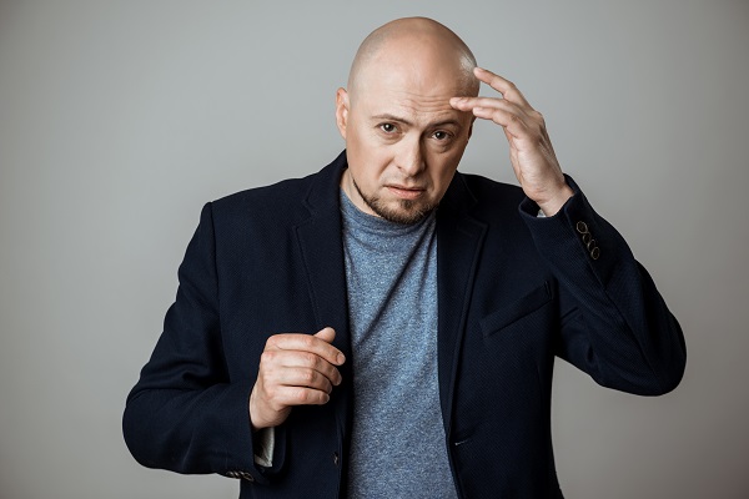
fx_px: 1456
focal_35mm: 70
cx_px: 374
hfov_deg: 28.8
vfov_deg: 19.5
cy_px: 250
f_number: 5
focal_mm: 70
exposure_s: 1/160
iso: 100
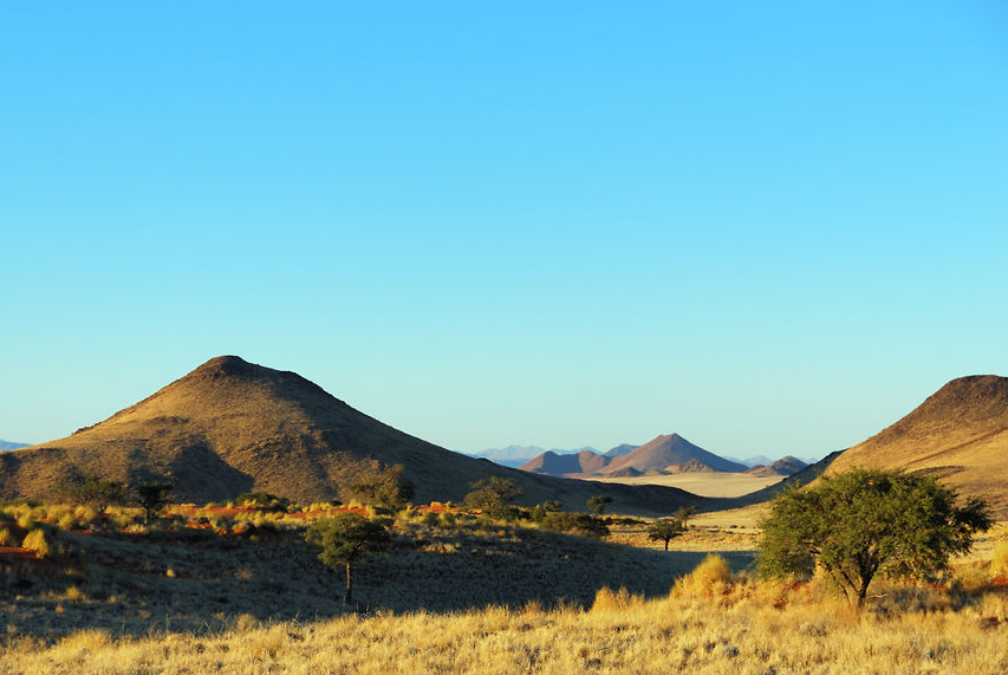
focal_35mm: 114
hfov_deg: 17.9
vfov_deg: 12.0
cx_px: 454
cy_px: 408
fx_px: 3196
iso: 100
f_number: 5
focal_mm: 62
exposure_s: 1/320
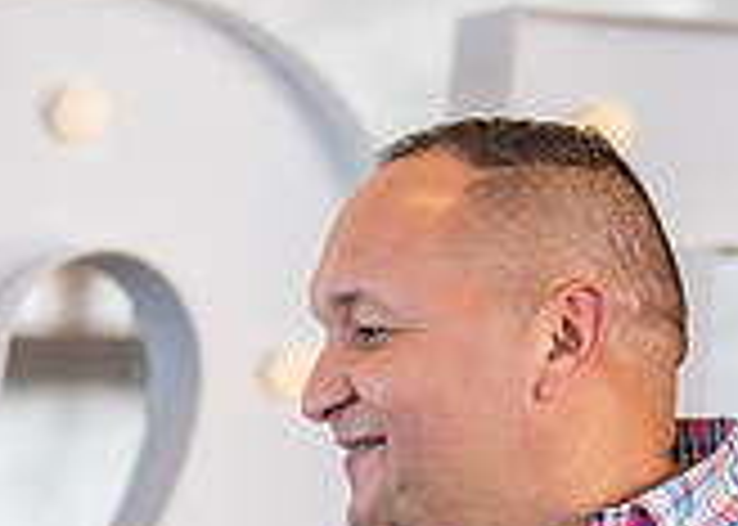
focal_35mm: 227
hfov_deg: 8.8
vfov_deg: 6.2
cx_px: 632
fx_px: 4756
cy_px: 907
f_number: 1.2
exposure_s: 1/1250
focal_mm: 50
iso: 320
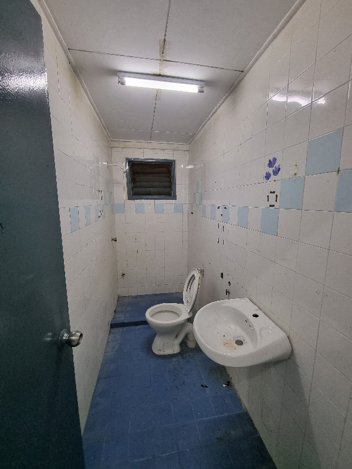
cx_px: 176
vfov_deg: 106.2
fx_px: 176
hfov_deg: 89.9
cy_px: 234
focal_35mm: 13
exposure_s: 1/50
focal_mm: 2.2
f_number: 2.2
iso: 200
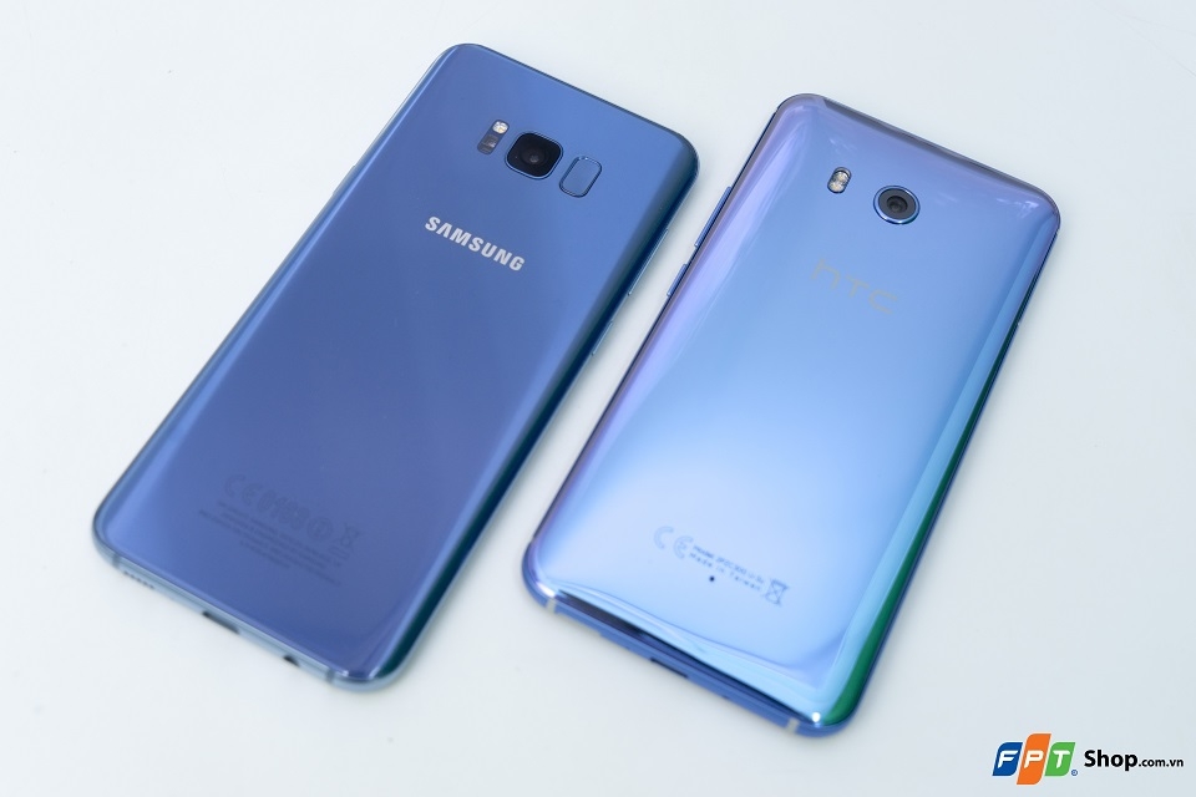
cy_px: 398
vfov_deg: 31.2
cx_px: 598
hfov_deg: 45.4
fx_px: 1428
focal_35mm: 43
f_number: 7.1
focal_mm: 43
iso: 500
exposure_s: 1/50
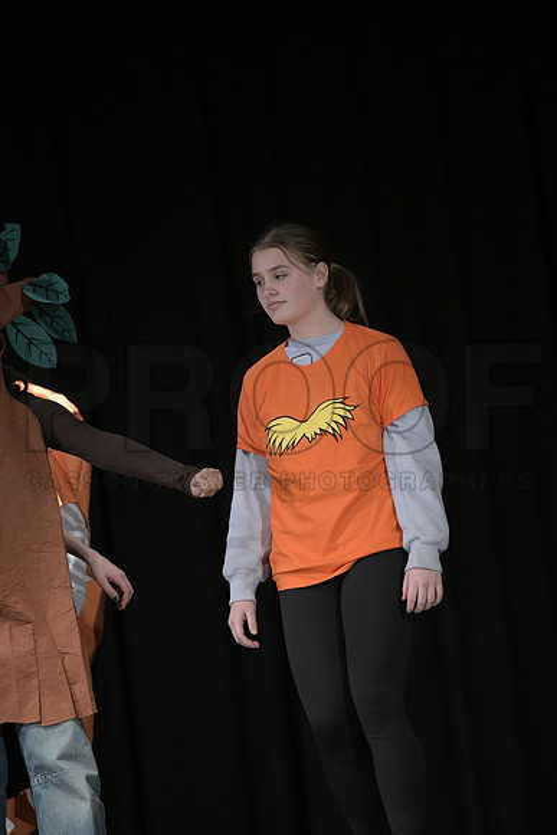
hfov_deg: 7.0
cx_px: 278
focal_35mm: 195
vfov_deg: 10.5
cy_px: 418
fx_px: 4523
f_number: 2.8
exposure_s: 1/160
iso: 2500
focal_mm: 195
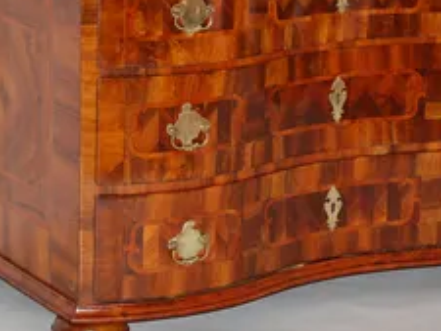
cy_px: 118
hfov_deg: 14.0
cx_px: 233
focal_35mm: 141
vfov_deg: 10.5
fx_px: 1795
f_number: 4
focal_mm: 55
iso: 400
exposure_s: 1/60
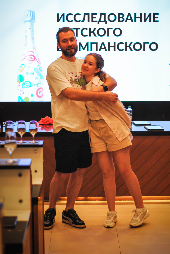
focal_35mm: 93
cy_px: 105
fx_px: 657
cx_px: 93
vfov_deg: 21.9
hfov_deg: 14.7
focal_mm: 50
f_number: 1.8
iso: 800
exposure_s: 1/800
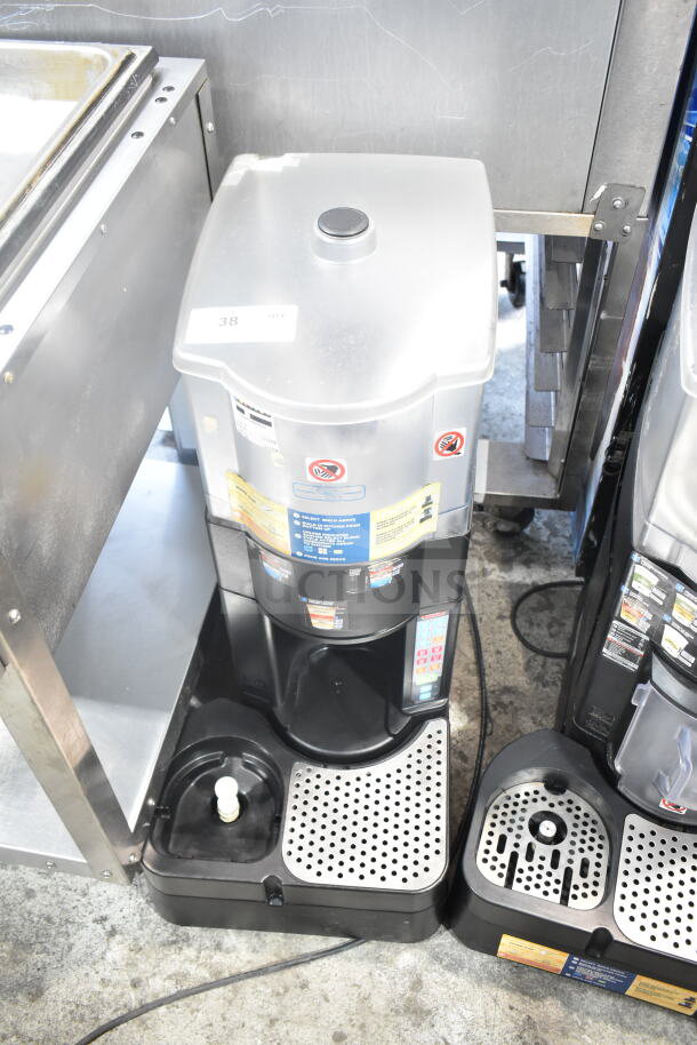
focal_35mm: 33
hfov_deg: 40.0
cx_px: 348
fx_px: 958
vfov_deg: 57.2
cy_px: 522
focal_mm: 22
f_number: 3.8
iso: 1600
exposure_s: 1/40
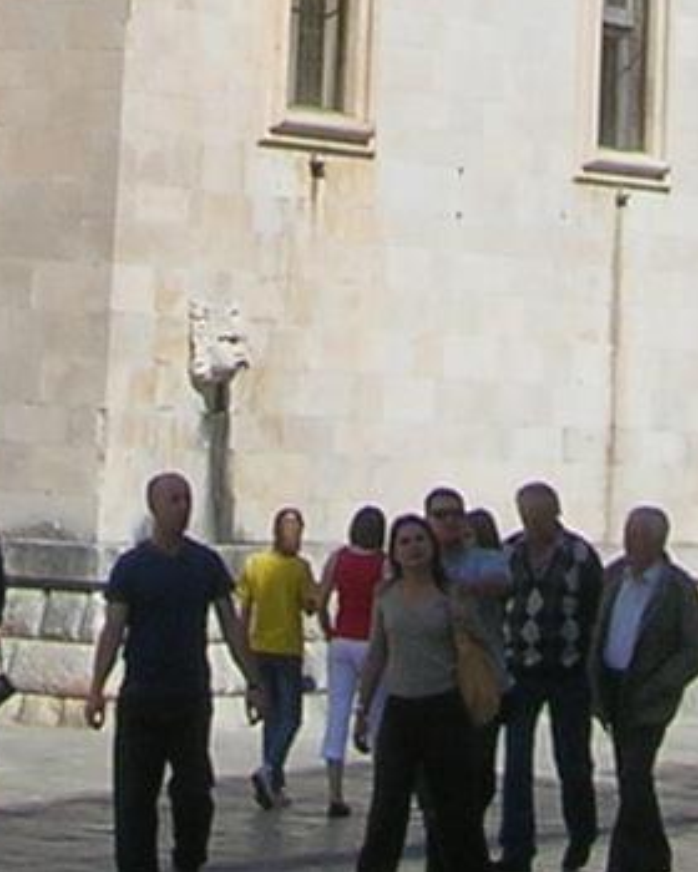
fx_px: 4829
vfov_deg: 9.6
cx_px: 404
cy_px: -912
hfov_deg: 8.3
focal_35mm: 187
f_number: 4.9
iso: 50
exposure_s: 1/611
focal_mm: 5.8
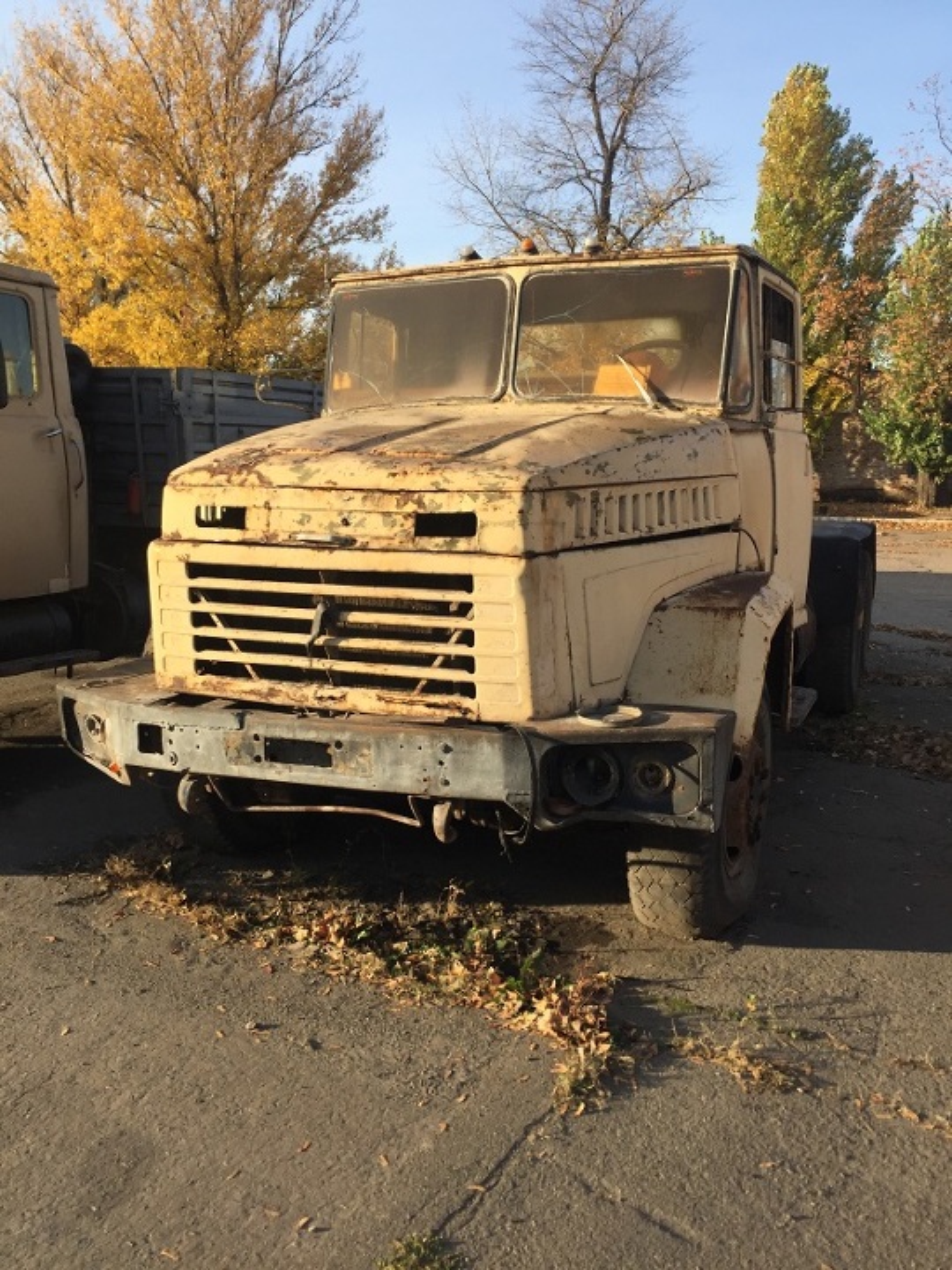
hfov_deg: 48.2
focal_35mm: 29
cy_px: 635
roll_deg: -1.2
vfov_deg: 61.7
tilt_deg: -7.1
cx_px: 476
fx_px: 1063
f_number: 2.2
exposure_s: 1/989
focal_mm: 4.15
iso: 32
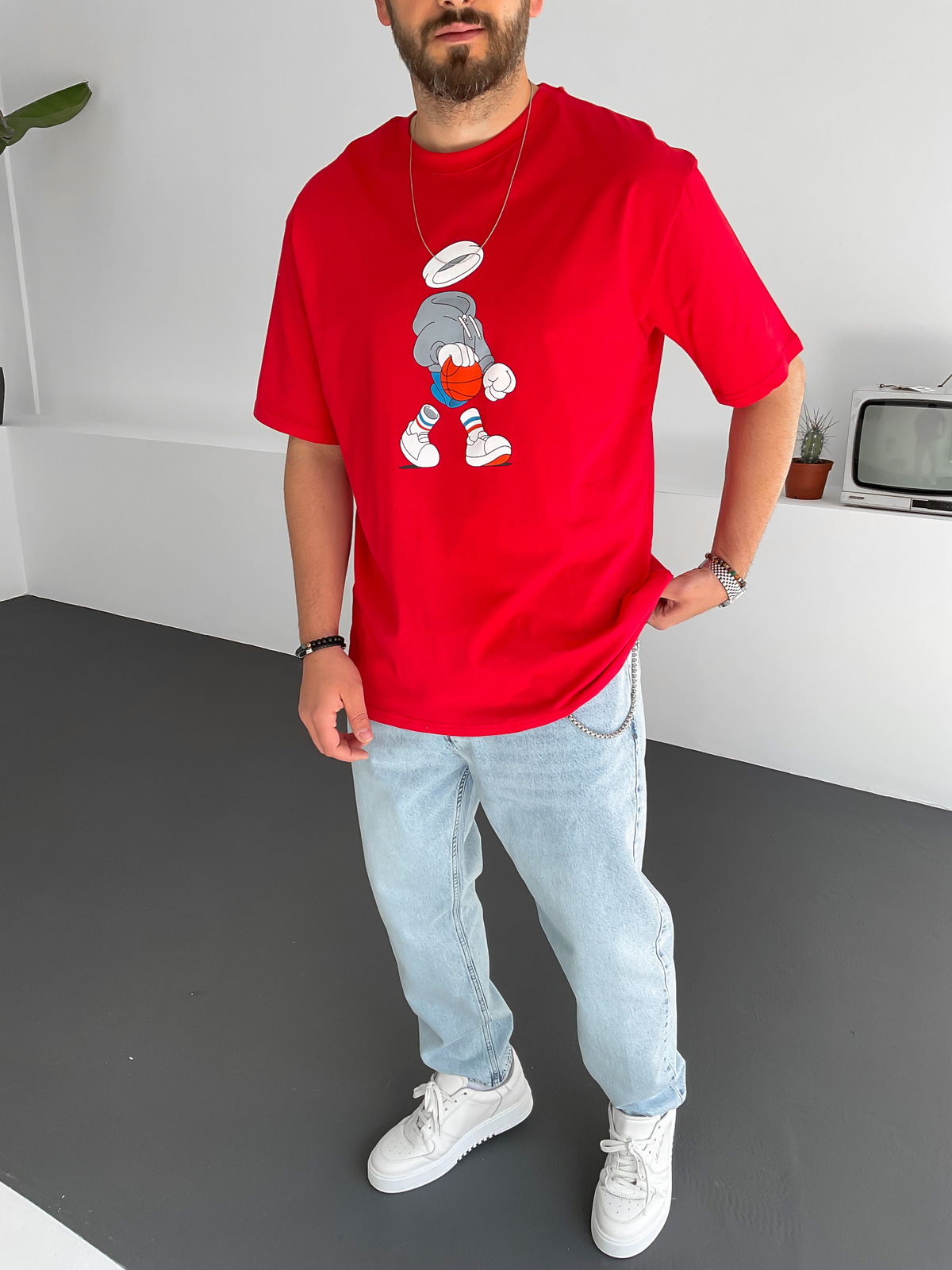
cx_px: 476
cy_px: 635
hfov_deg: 48.2
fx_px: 1063
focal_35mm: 29
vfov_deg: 61.7
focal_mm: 3
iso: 16
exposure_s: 1/130
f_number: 1.8
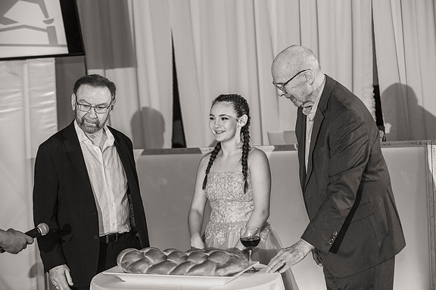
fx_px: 1199
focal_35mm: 99
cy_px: 142
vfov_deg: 13.8
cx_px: 223
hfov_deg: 20.6
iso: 1000
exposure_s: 1/125
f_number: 4
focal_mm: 95
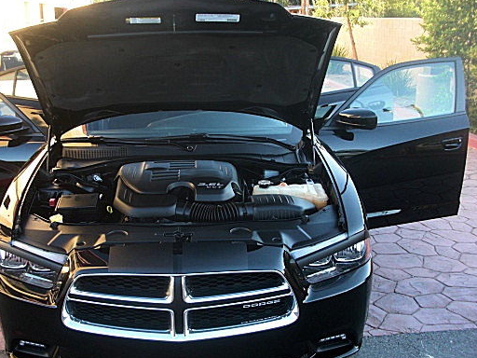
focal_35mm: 45
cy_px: 198
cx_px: 196
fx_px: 620
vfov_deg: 32.2
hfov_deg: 41.9
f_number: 2.8
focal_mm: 6.3
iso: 100
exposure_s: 1/80
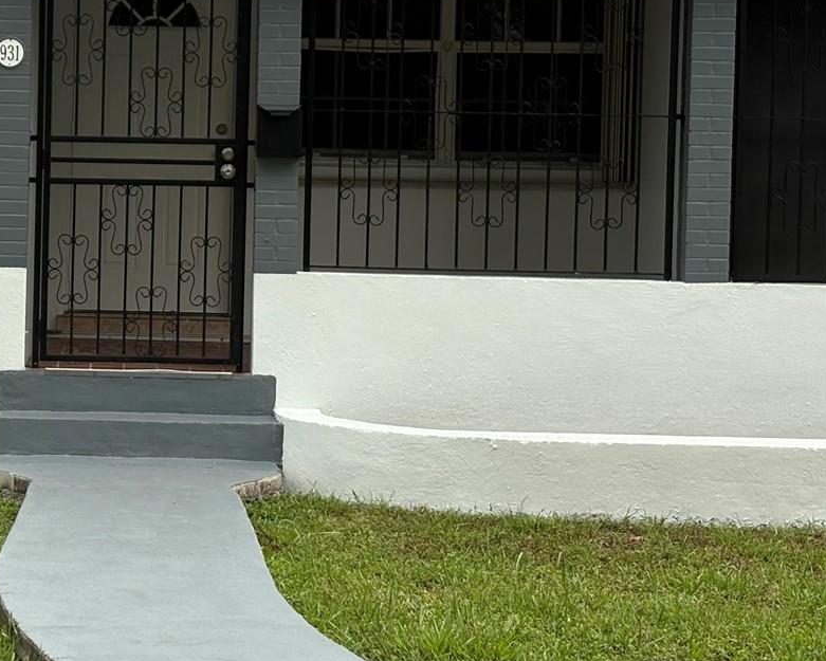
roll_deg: -0.6
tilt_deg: -1.1
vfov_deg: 14.8
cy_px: 249
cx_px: 93
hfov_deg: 18.2
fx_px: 2543
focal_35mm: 104
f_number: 1.6
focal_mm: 5.96
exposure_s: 1/1082
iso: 50
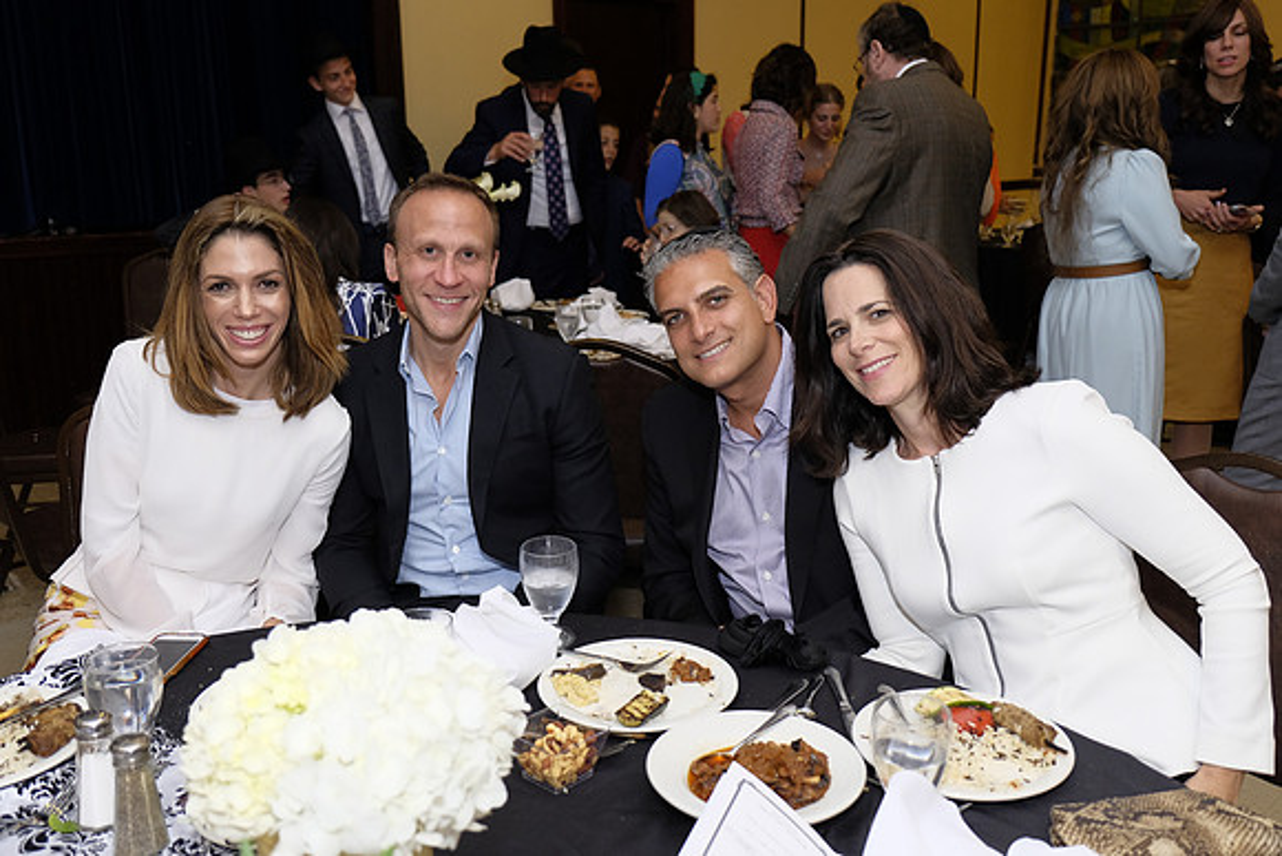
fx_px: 1140
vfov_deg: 41.1
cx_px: 641
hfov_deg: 58.7
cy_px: 428
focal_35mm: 32
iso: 1000
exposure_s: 1/180
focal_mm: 21.4
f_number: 3.2
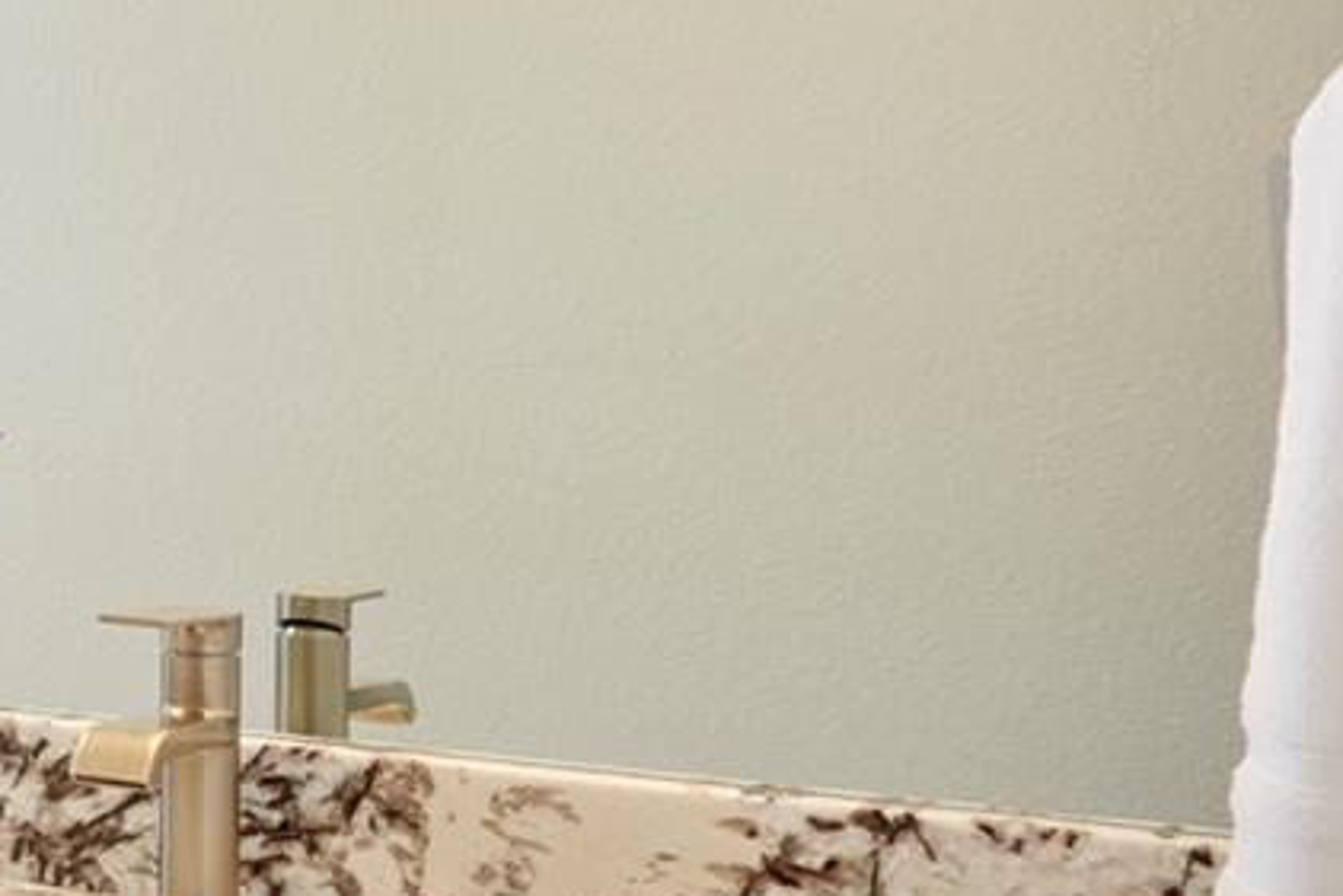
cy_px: 596
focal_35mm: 57
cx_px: -1046
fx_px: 2127
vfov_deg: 23.7
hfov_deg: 22.1
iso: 200
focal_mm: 15
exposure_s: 1/2
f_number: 11
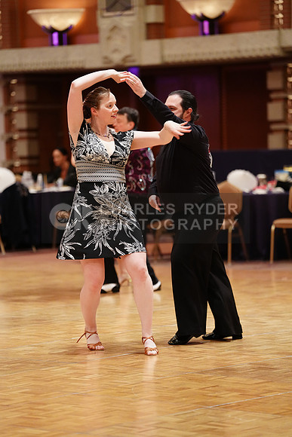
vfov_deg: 13.3
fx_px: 1872
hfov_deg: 8.9
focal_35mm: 154
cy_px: 218
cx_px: 146
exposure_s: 1/250
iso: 3200
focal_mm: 154
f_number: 2.8
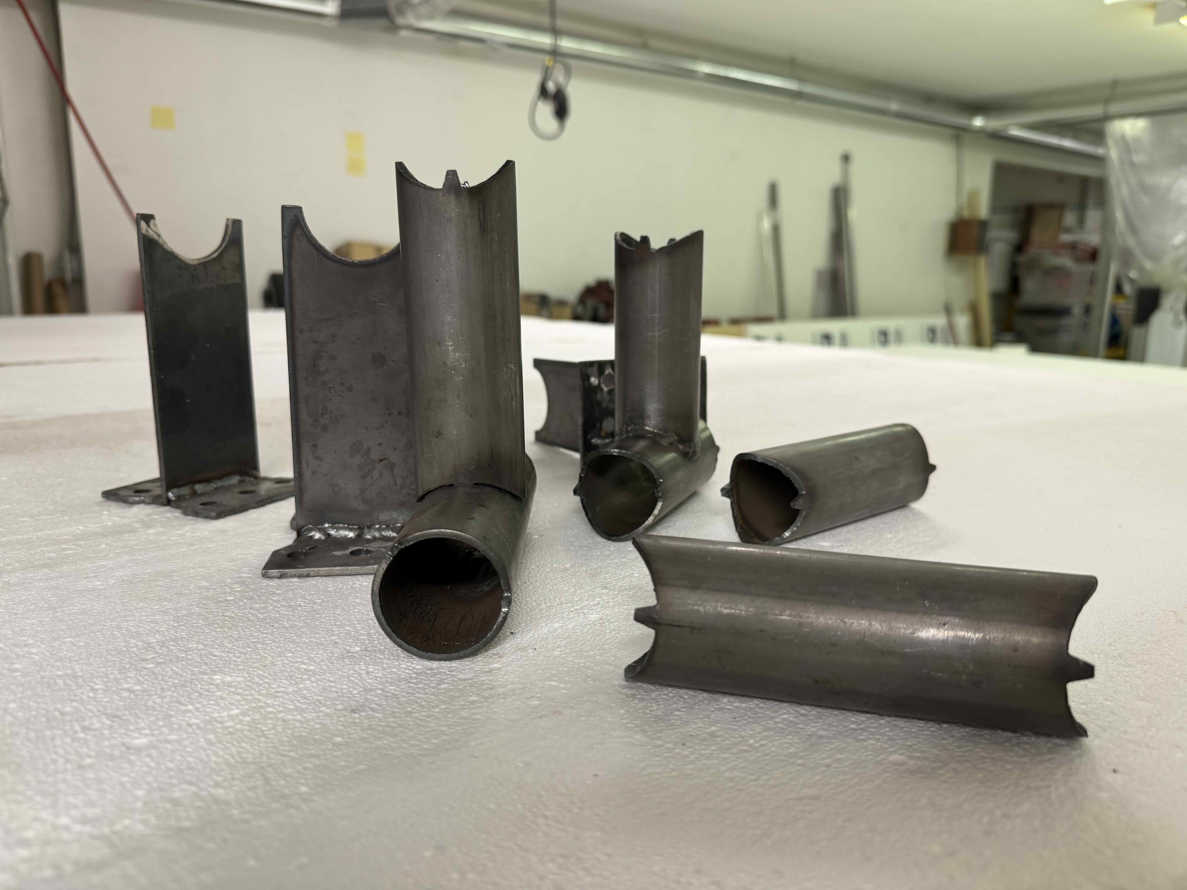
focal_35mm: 24
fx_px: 823
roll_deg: -0.8
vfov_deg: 56.8
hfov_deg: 71.6
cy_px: 445
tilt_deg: -11.1
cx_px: 594
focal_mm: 6.76
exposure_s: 1/60
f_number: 1.78
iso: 200
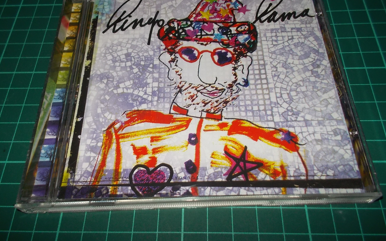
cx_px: 193
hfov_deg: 61.2
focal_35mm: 31
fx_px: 326
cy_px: 105
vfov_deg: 40.5
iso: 200
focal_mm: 4.1
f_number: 3.3
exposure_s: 1/30
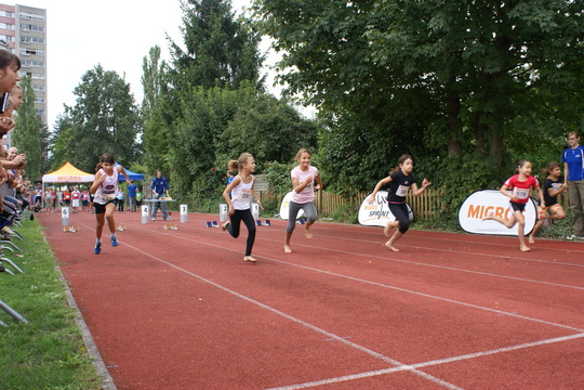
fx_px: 535
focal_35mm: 33
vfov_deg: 40.0
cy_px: 195
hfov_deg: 57.2
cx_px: 292
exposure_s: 1/160
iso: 100
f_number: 5
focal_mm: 22
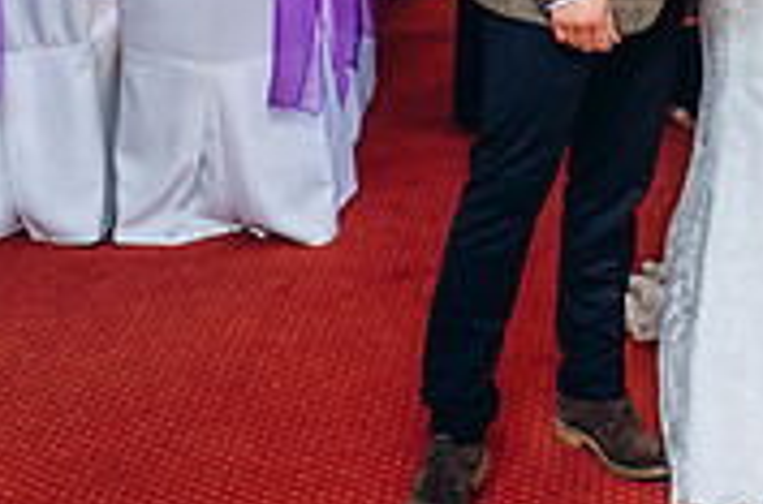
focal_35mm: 115
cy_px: -159
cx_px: 754
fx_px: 2431
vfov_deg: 11.5
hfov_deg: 17.4
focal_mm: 35
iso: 320
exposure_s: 1/100
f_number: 2.5
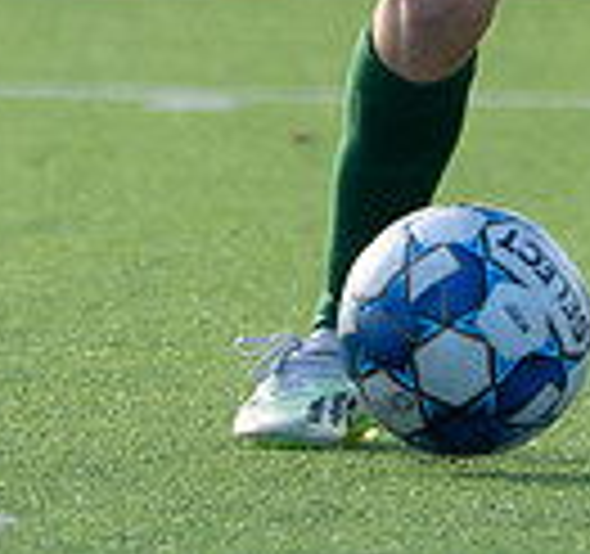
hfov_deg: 0.7
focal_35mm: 2498
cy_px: -335
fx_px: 46722
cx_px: 689
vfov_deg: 0.7
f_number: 5.6
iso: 800
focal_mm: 397
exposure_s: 1/1250
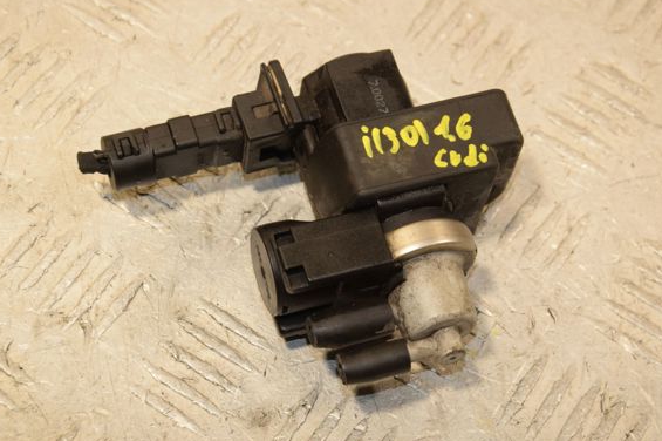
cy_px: 199
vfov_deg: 11.5
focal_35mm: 119
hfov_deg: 17.2
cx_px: 356
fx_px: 2187
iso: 800
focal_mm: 70
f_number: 7.1
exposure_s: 1/200
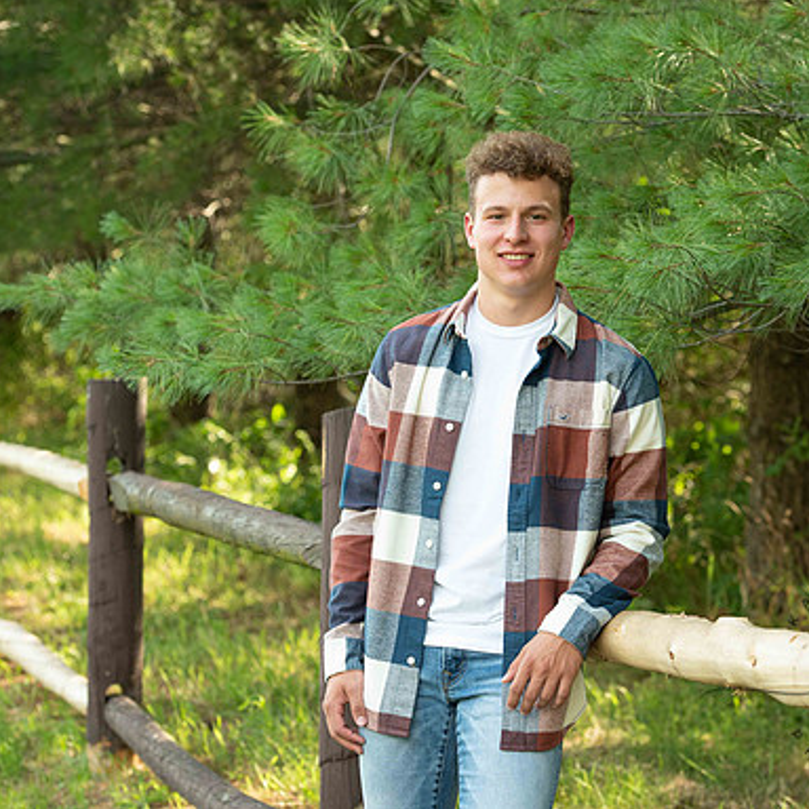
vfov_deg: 14.3
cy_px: 403
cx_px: 470
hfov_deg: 14.3
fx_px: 3226
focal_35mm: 122
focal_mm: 95
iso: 400
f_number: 5
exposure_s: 1/200
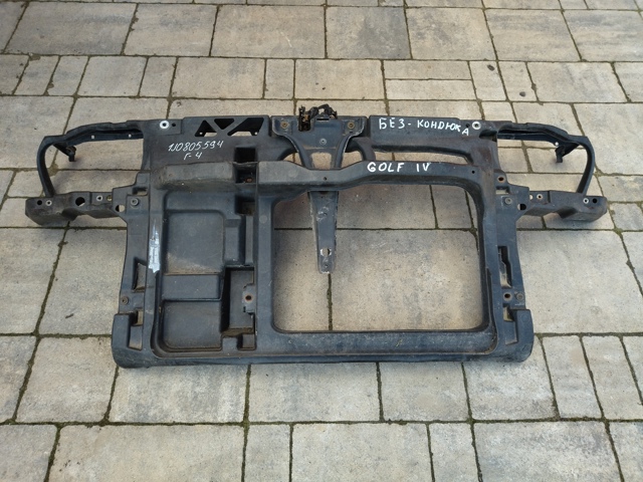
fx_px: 502
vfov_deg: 51.4
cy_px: 241
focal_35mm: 27
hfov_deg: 65.3
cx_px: 322
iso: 99
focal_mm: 4.74
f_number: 1.79
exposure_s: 1/354
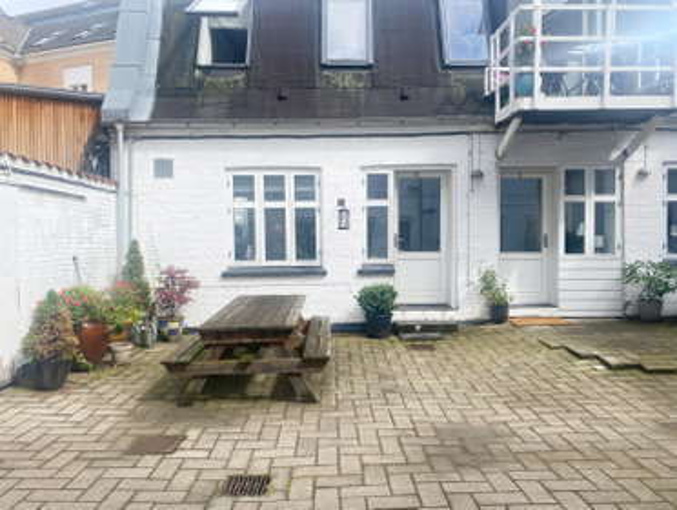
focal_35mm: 26
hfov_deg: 67.2
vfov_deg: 53.2
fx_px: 509
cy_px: 255
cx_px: 338
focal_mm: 4.25
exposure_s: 1/1272
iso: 32
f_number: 1.8
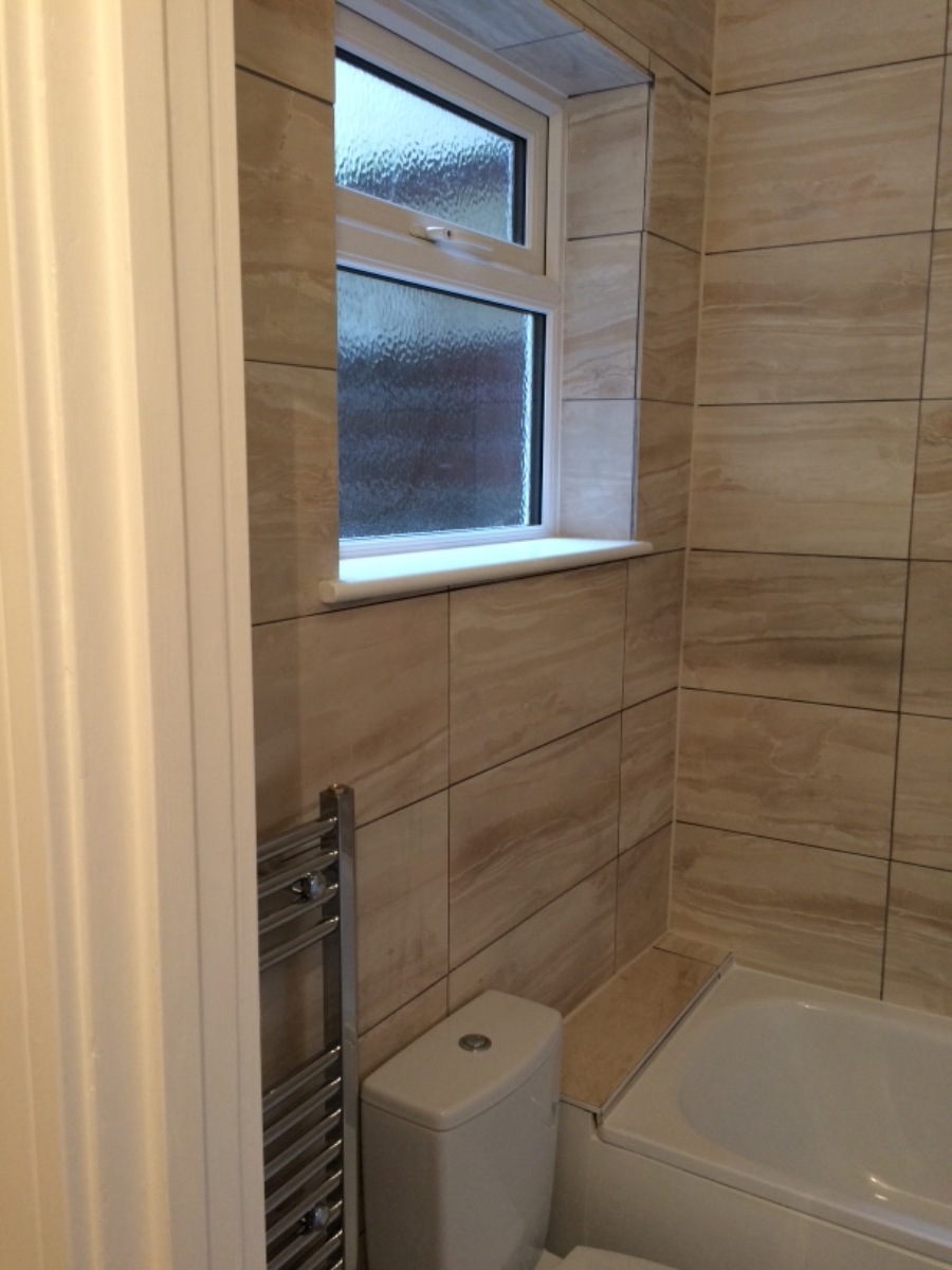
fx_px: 1063
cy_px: 635
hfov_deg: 48.2
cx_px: 476
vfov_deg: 61.7
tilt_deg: -9.3
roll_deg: +1.7
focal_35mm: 29
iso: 100
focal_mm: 4.15
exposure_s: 1/33
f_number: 2.2
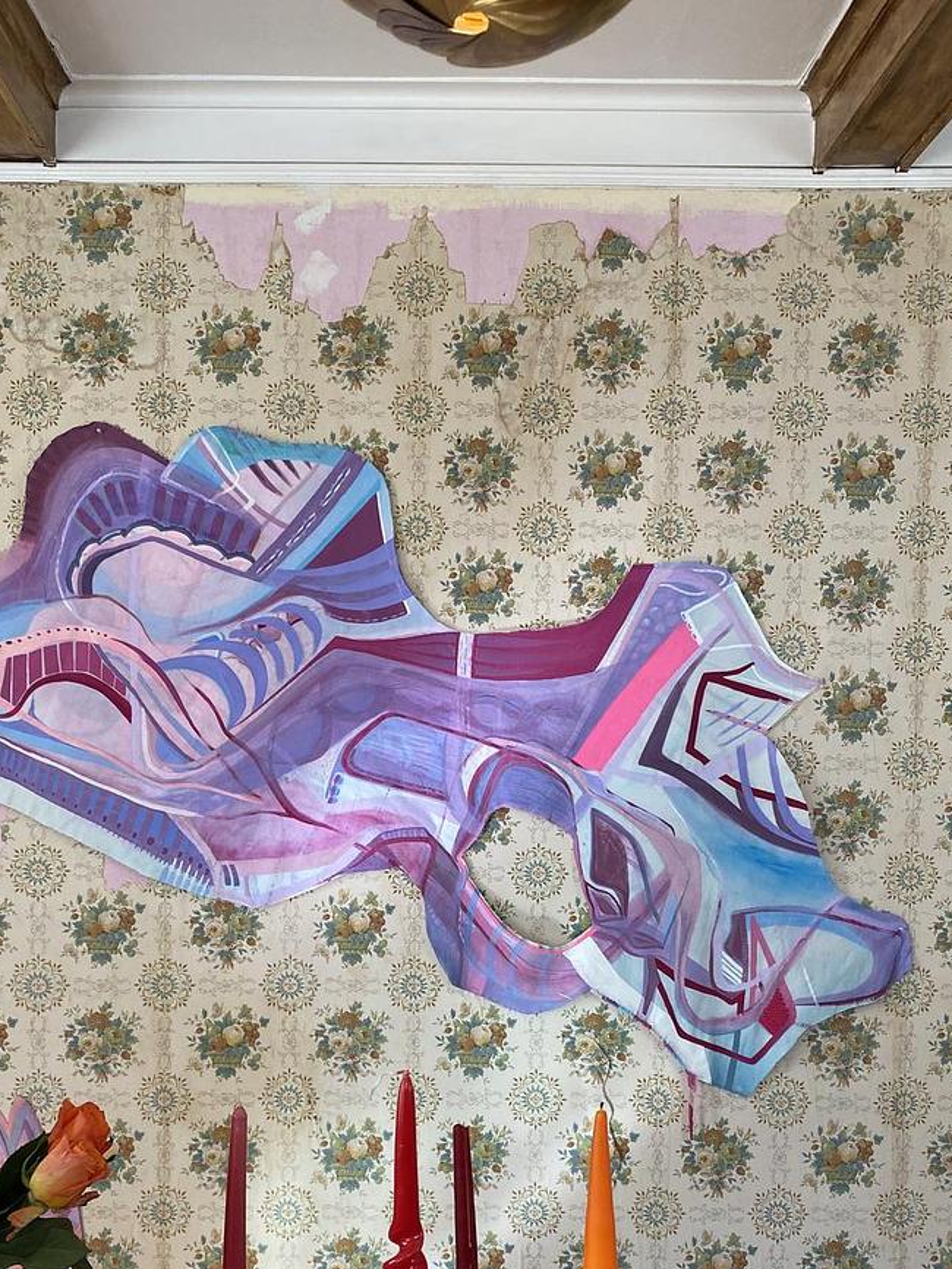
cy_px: 808
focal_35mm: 36
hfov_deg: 39.6
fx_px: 1320
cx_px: 450
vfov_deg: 50.7
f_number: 1.8
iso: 100
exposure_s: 1/121
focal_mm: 4.25
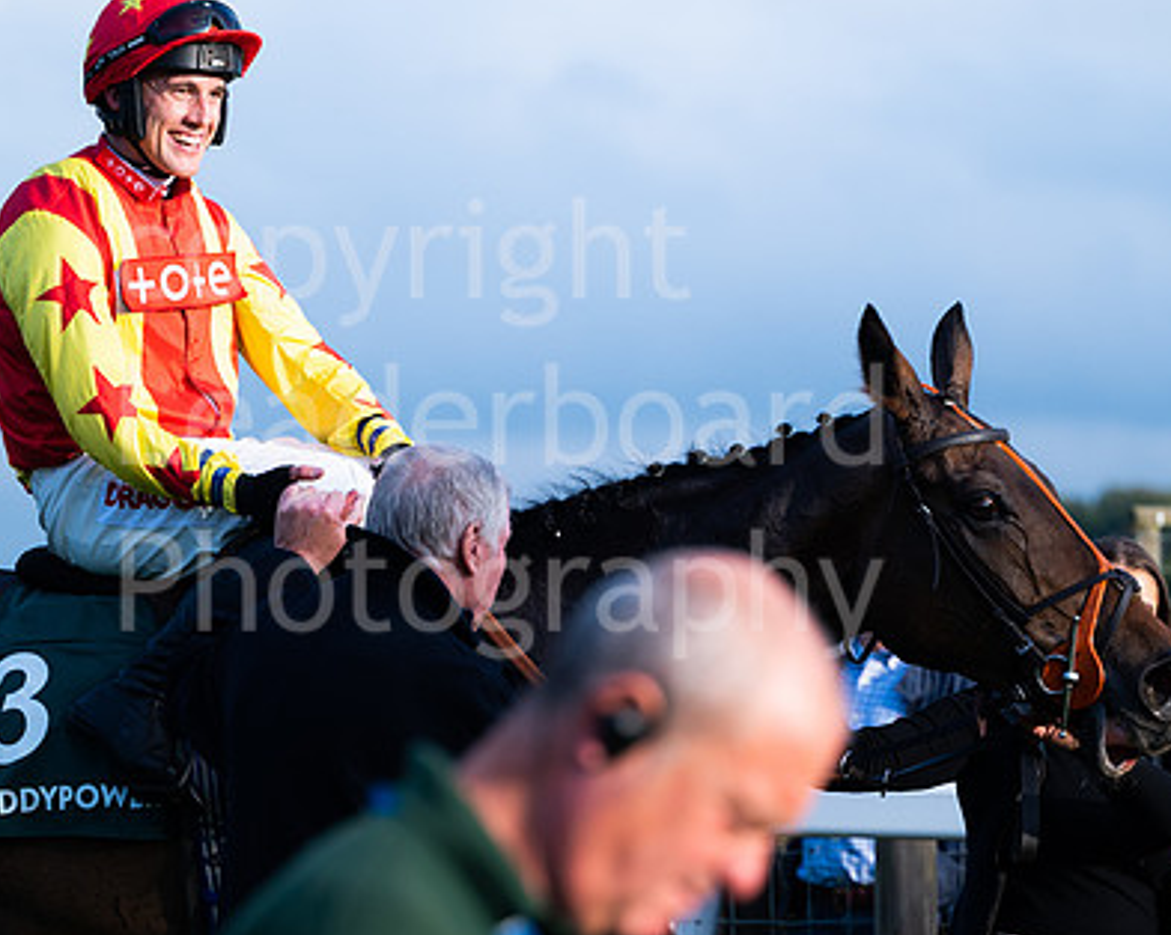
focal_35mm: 187
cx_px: 507
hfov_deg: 10.3
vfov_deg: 8.3
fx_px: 6478
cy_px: 444
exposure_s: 1/1600
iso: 400
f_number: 4
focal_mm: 135
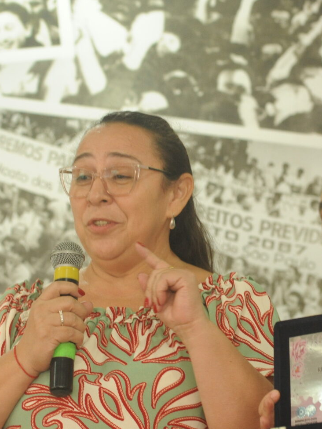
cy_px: 236
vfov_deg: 7.9
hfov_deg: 5.9
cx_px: 250
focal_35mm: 252
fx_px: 3125
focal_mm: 125
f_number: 5.6
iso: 2500
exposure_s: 1/60
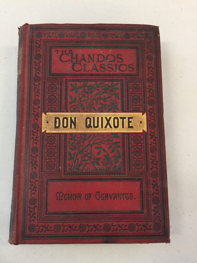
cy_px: 132
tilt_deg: -82.3
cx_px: 98
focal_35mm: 29
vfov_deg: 61.7
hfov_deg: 48.2
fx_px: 220
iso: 125
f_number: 2.2
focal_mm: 4.15
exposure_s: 1/33
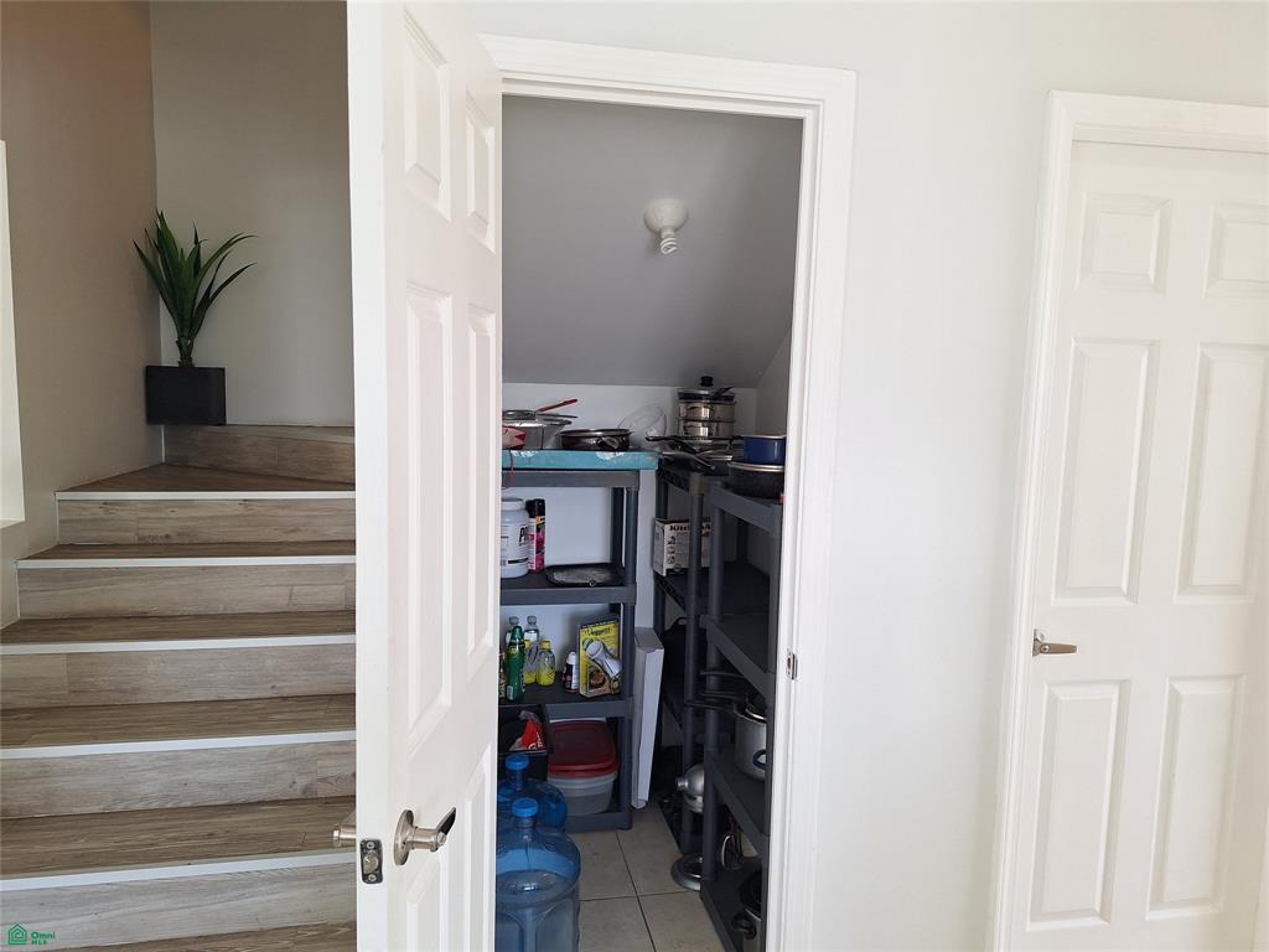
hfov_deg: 73.9
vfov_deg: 58.9
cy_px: 476
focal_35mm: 23
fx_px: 843
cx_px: 634
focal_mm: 5.54
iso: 80
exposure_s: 1/120
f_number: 1.8
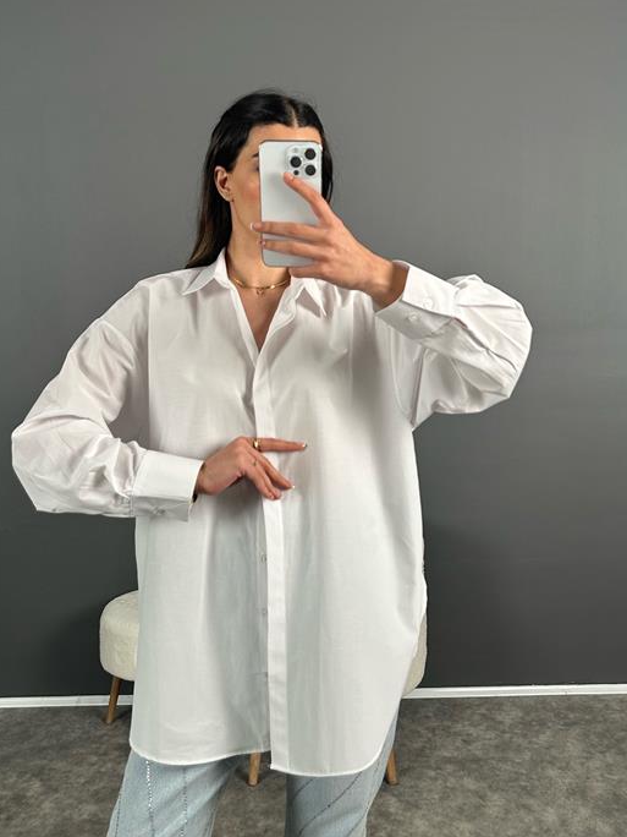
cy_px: 356
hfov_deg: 42.9
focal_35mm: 33
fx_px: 797
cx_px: 344
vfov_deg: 55.1
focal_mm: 6.86
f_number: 1.78
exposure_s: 1/121
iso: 125
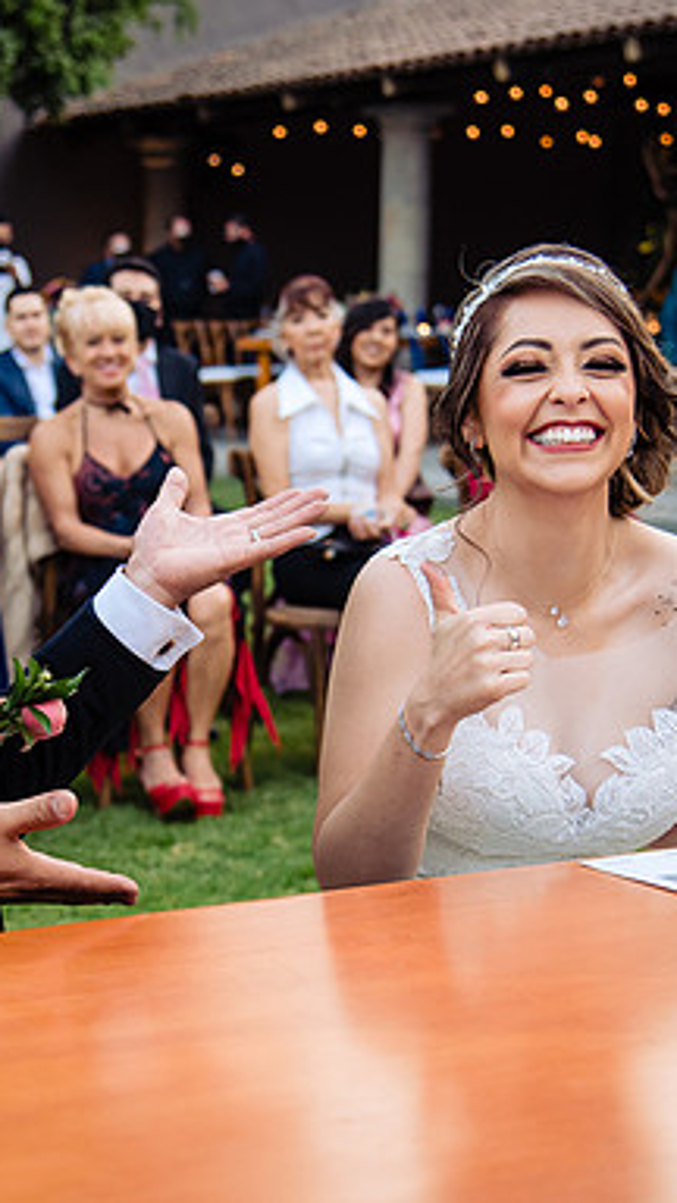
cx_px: 188
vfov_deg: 28.6
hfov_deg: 16.3
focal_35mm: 74
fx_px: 2362
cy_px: 599
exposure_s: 1/200
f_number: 4
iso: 800
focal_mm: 44
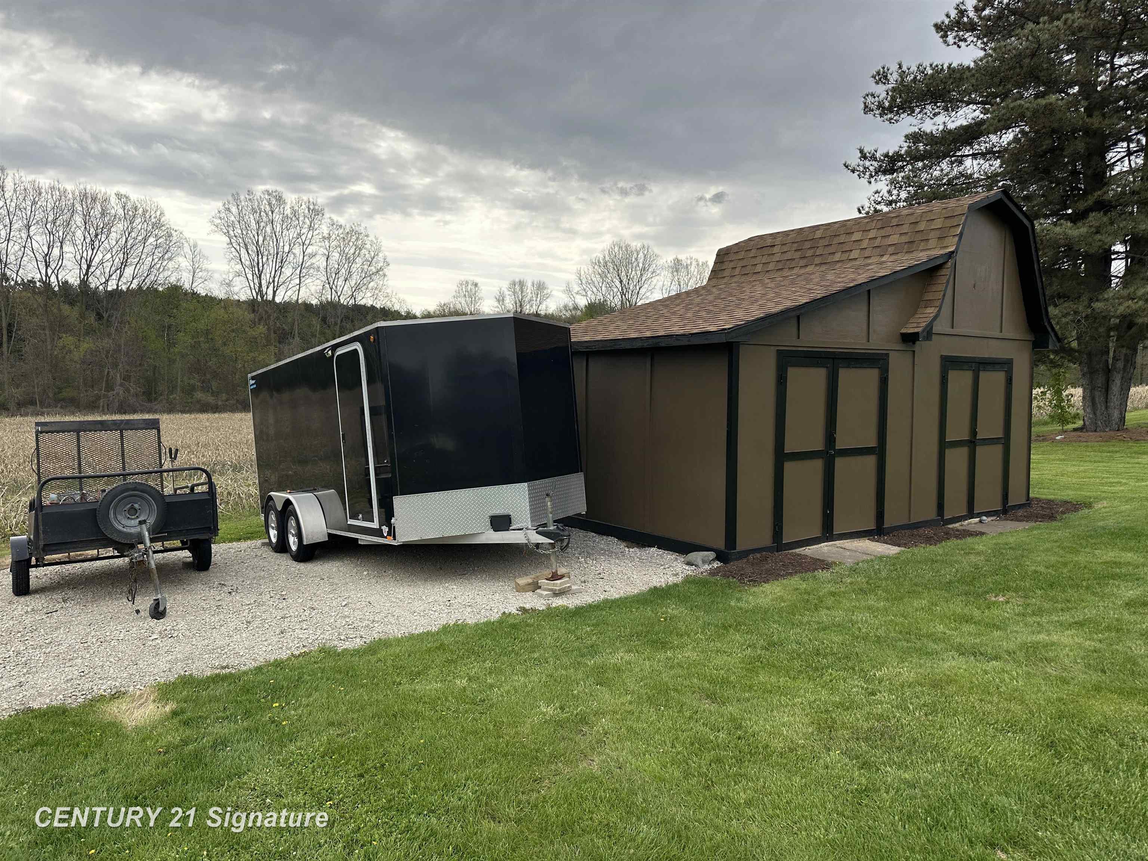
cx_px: 574
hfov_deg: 71.6
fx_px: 796
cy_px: 430
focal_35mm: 24
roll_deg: -0.6
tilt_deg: -4.3
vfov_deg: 56.8
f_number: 1.78
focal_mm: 6.86
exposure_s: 1/2469
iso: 80
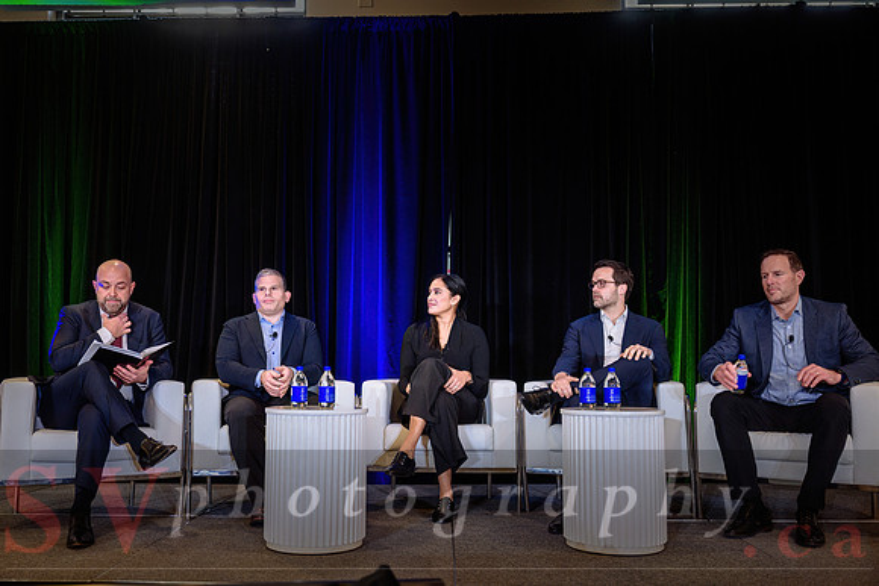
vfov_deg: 39.0
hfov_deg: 55.9
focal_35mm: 34
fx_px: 827
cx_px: 417
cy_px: 306
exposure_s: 1/160
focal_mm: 32
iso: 1600
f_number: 2.8
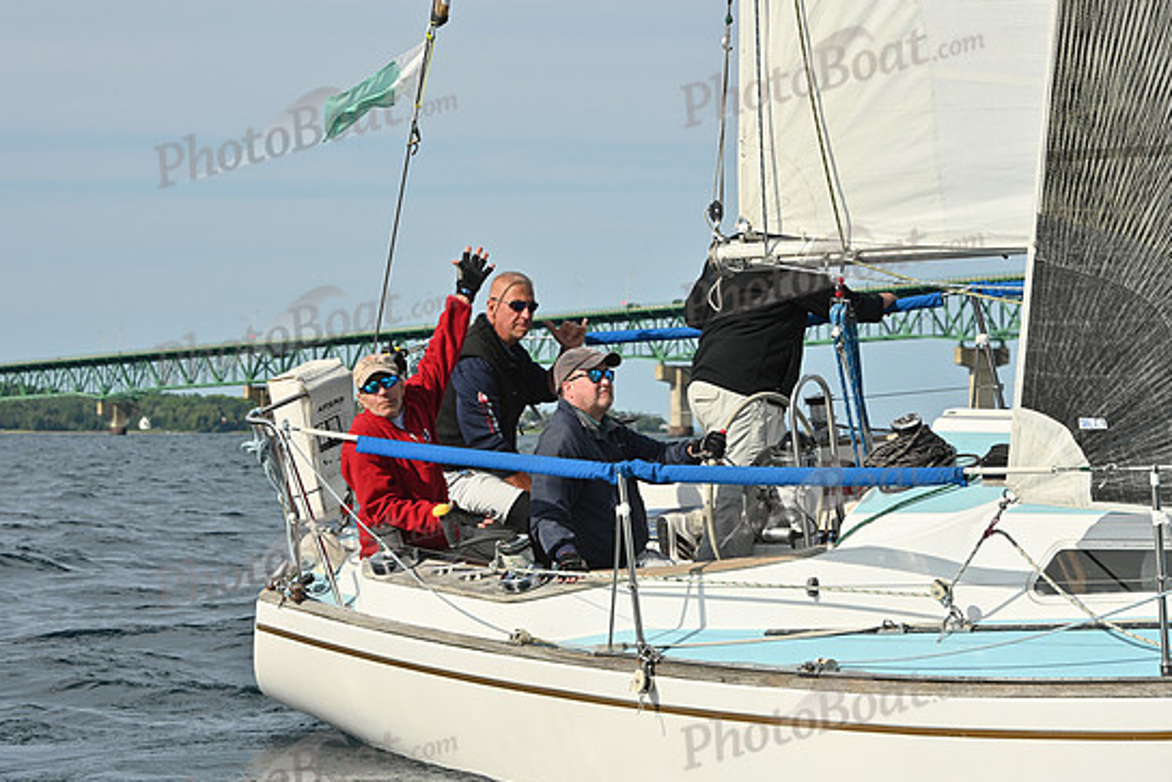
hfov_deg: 15.8
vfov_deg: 10.6
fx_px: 4233
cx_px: 571
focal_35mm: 130
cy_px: 413
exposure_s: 1/1000
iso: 320
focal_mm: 122
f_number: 11
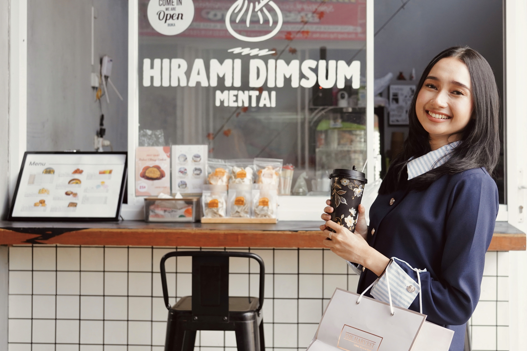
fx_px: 849
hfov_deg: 34.4
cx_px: 305
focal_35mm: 58
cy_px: 138
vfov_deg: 23.3
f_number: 5.6
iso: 1000
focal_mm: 45
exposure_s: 1/100
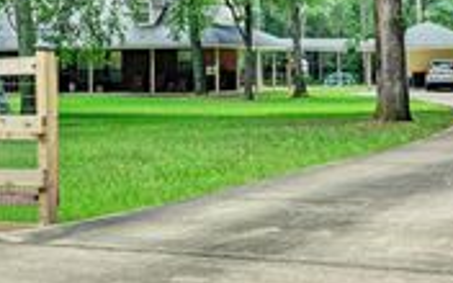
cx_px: 229
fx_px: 1074
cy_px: 99
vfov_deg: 15.0
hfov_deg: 23.8
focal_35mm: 87
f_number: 8
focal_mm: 30
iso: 400
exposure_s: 1/160
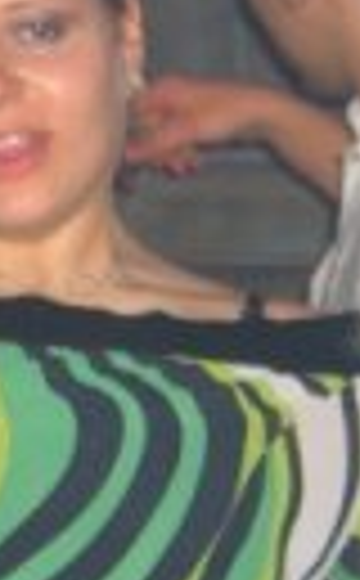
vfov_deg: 11.1
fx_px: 2968
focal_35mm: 188
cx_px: -36
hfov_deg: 6.9
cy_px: 495
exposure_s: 1/60
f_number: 2.8
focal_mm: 7.9
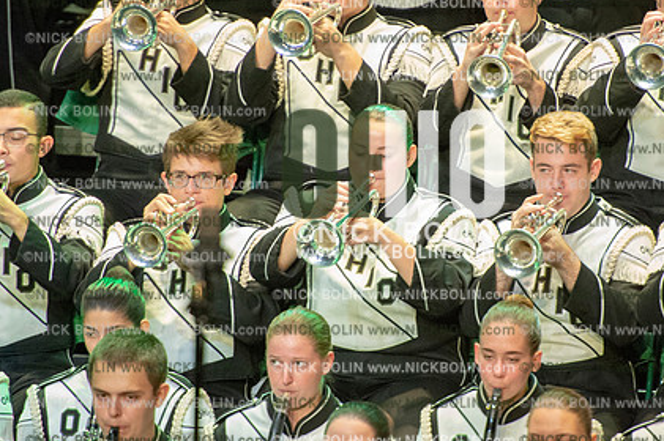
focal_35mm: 551
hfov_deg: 3.7
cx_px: 393
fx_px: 10155
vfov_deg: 2.5
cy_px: 184
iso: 8000
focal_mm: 400
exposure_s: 1/320
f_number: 5.6
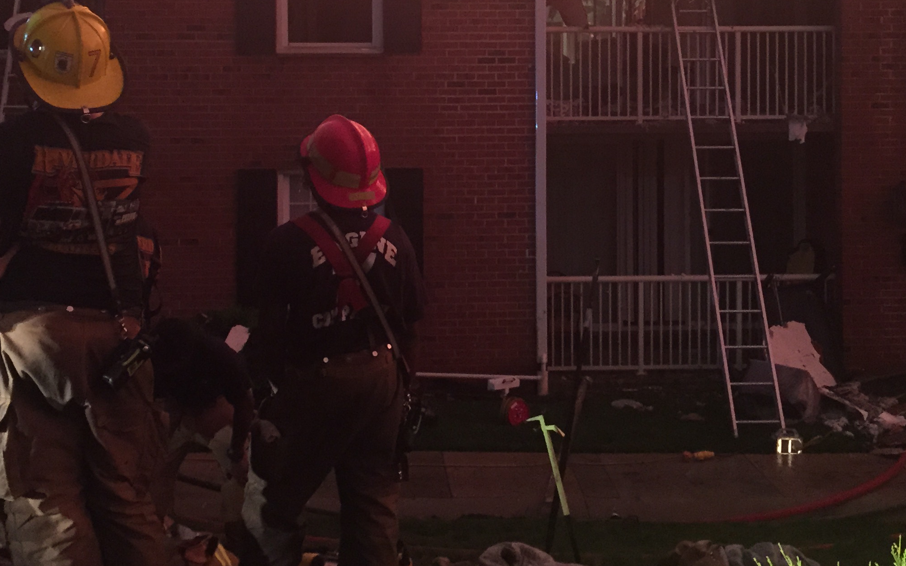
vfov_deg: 25.4
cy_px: 121
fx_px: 1234
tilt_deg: -2.2
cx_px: 459
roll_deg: -0.5
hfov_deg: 40.3
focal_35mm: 50
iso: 250
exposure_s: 1/20
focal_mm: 4.15
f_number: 2.2
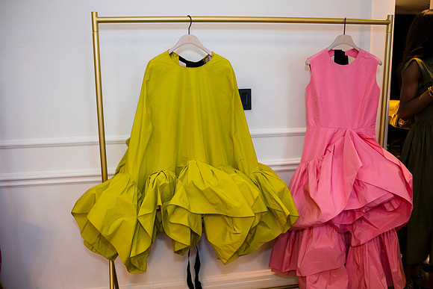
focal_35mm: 30
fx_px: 361
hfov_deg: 61.9
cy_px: 144
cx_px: 216
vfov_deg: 43.6
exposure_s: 1/100
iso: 1250
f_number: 4
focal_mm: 30
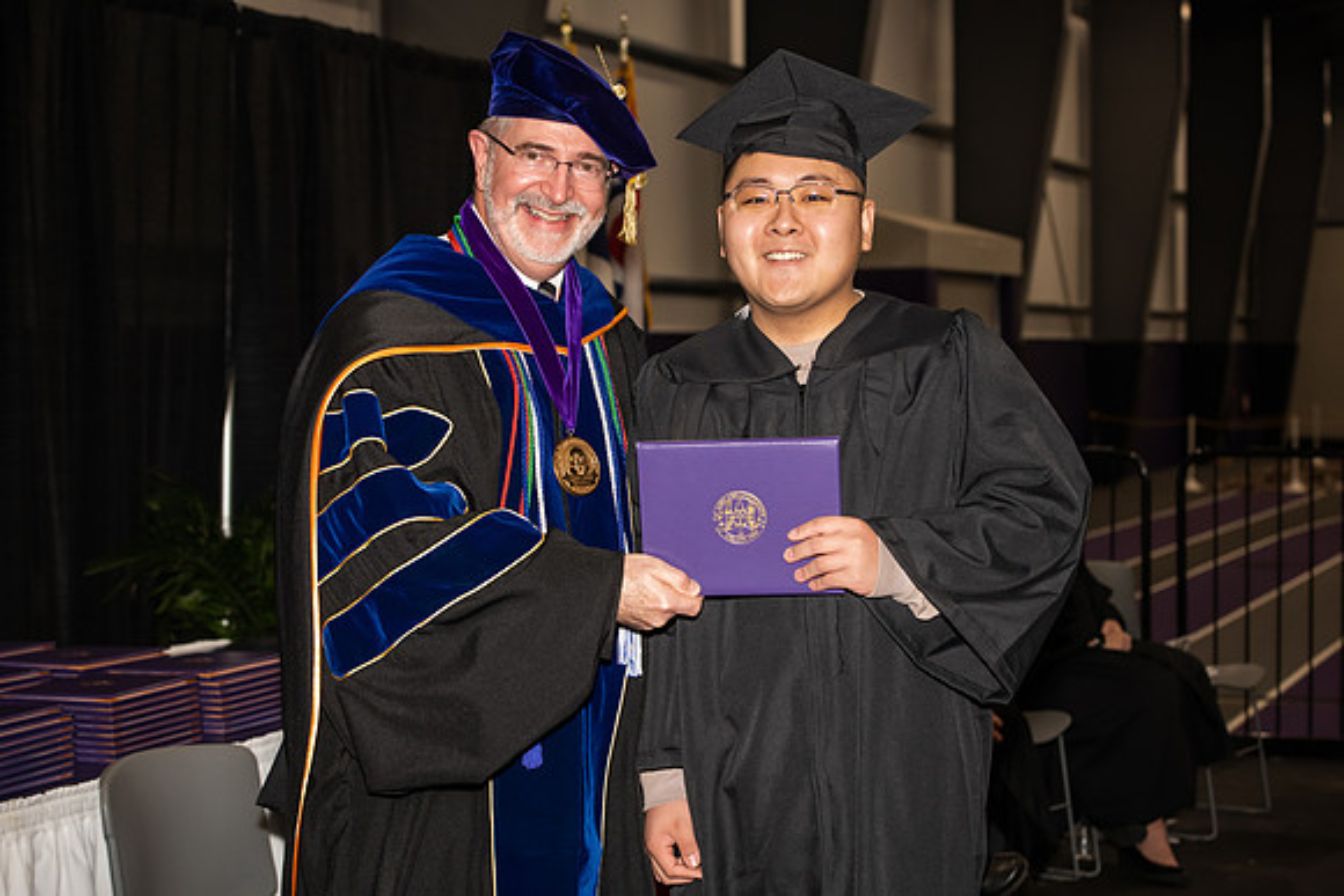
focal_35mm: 70
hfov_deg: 28.8
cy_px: 448
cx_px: 672
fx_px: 2614
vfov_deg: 19.5
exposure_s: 1/200
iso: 1000
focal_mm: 70
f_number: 5.6
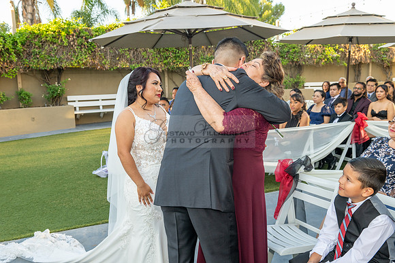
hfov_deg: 58.7
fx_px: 351
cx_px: 198
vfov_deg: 41.1
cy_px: 132
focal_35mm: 32
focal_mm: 32
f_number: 7.1
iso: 500
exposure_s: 1/200
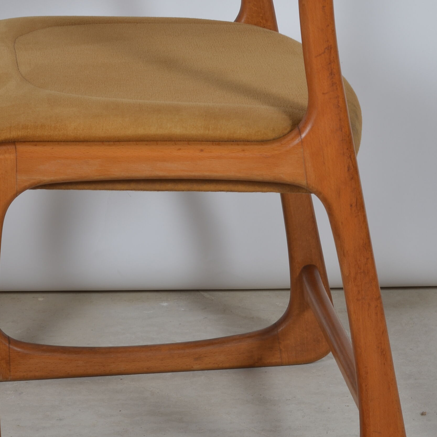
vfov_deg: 12.4
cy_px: 136
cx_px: 195
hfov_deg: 12.4
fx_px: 2014
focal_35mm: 141
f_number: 11
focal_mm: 50
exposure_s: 1/125
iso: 100
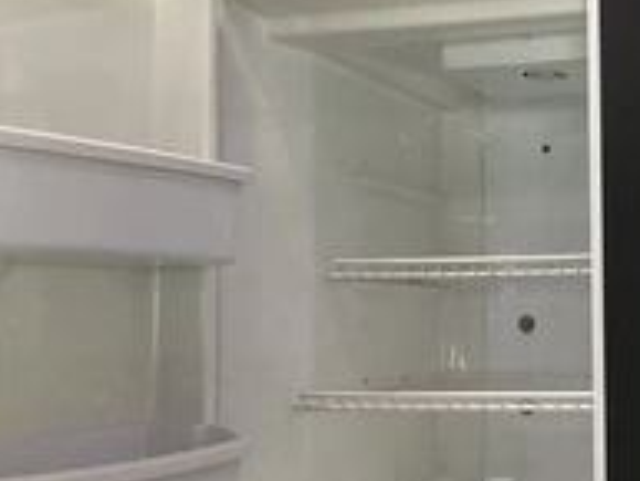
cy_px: 259
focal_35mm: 60
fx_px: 1110
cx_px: 660
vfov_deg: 24.4
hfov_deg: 29.7
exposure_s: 1/60
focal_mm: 3
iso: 125
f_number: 1.8
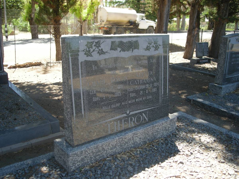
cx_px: 120
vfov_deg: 40.7
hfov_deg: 52.6
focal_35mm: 35
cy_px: 90
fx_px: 242
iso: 50
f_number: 2.8
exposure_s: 1/137
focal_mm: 5.7
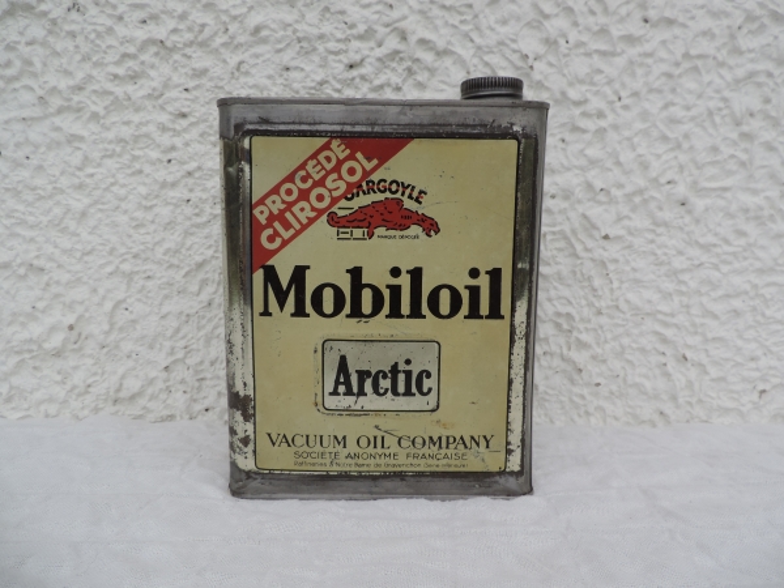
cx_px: 392
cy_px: 294
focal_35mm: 24
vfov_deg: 56.8
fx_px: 544
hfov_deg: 71.6
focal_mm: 4.3
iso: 80
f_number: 3
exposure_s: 1/160
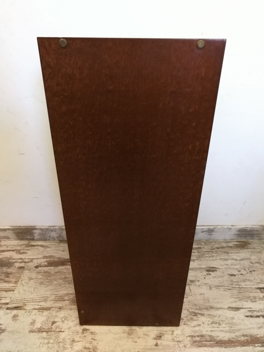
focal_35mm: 24
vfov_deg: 71.6
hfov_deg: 56.8
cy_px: 176
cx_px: 132
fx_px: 244
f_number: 2.2
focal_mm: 2.38
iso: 100
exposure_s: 1/33.3
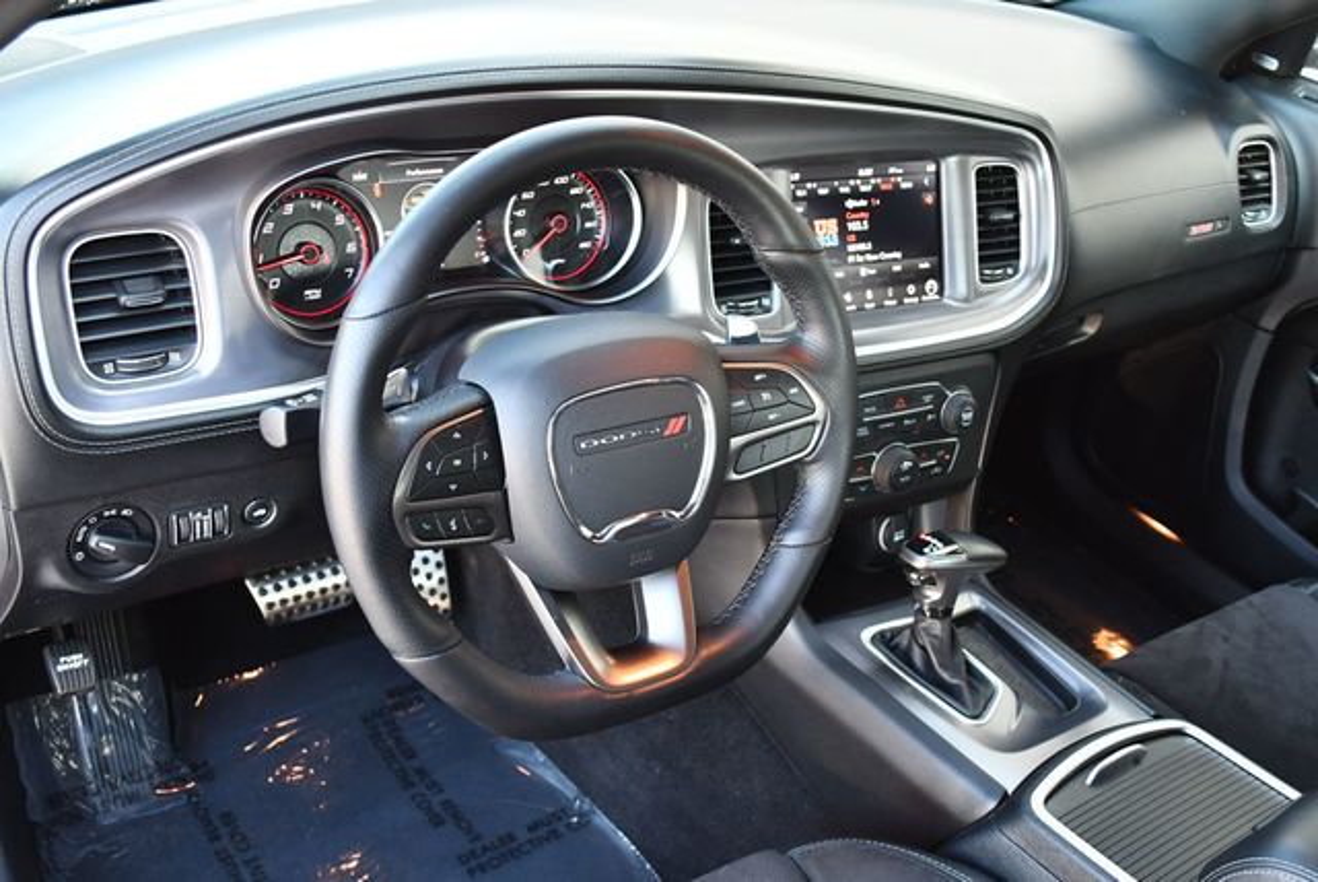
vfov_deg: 36.9
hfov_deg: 53.1
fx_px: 1319
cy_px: 441
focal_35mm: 36
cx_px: 659
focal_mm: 18
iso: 1250
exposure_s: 1/125
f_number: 3.5
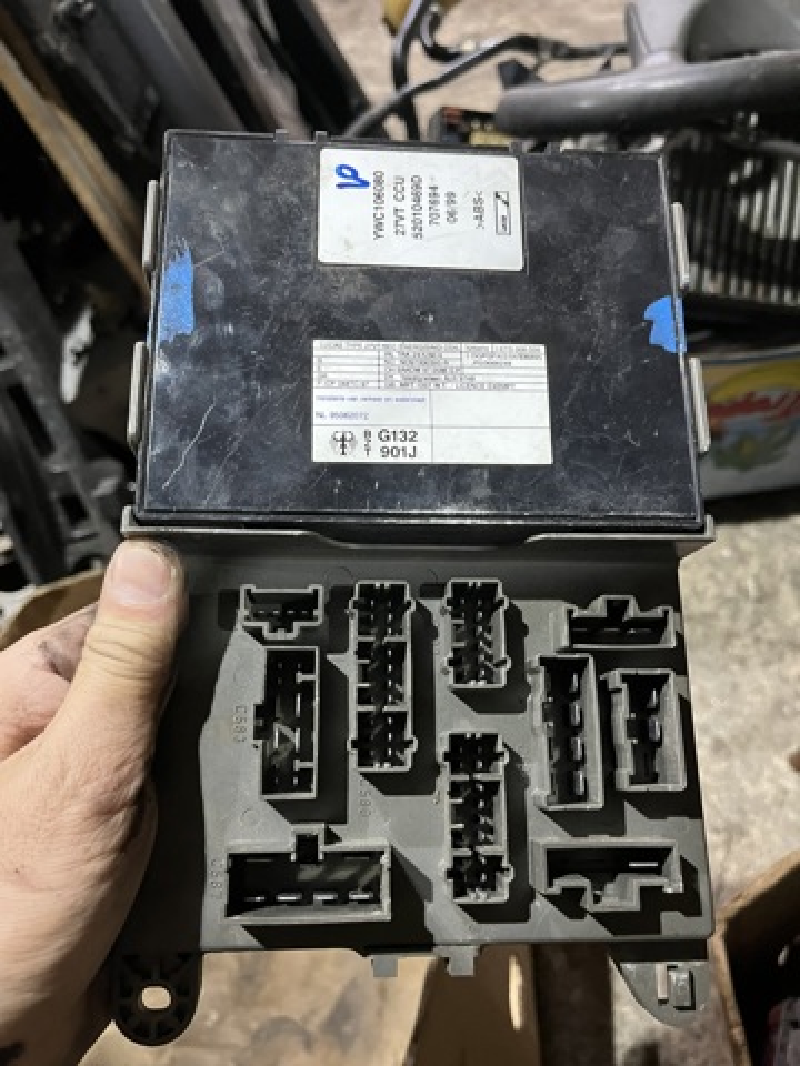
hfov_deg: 53.1
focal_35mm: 26
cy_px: 533
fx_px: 801
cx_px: 400
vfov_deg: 67.3
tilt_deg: -45.6
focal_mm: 5.1
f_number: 1.6
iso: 400
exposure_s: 1/33
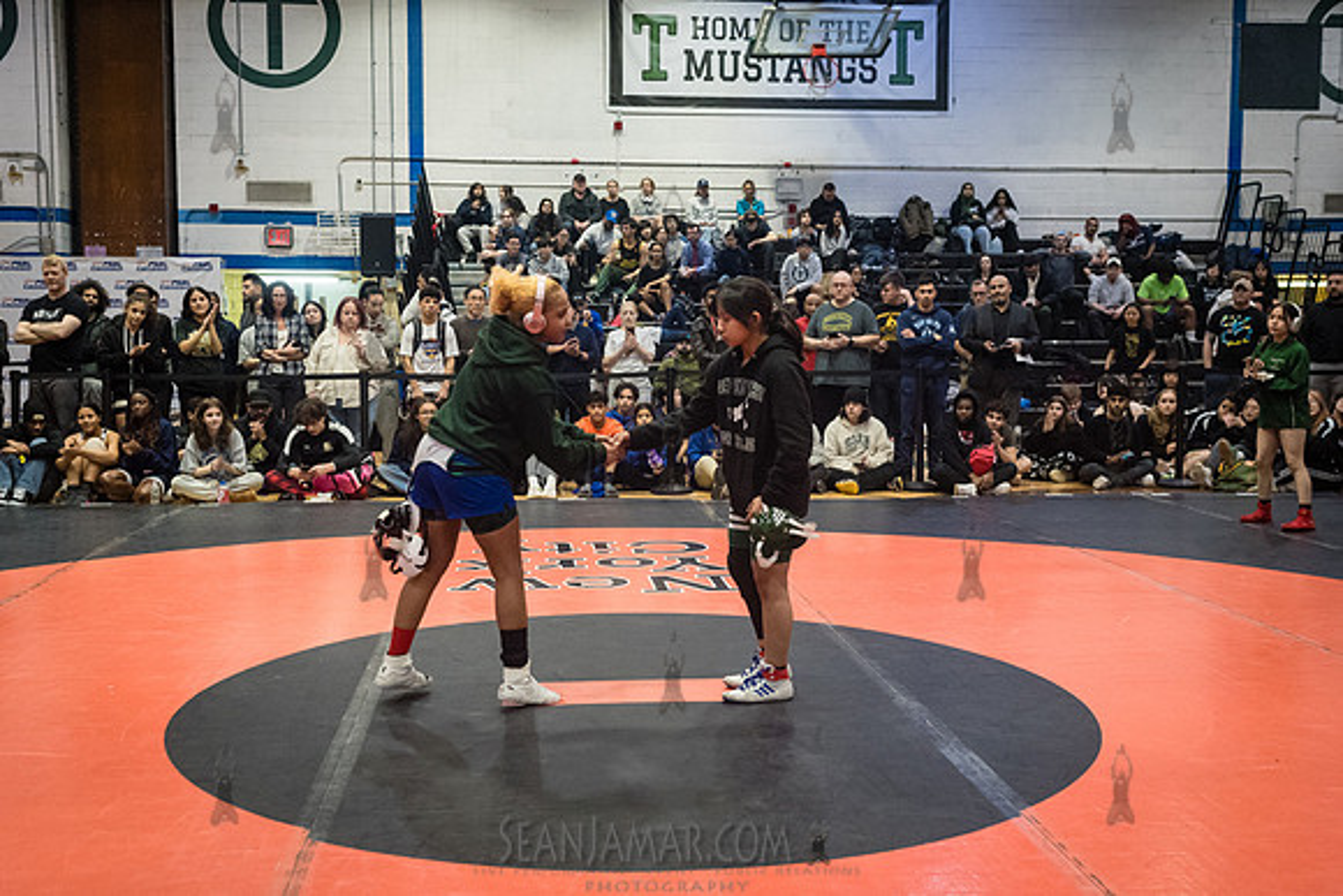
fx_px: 1428
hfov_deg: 50.4
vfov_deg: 34.8
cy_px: 448
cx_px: 672
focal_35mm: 38
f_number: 4
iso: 6400
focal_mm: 35
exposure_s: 1/400
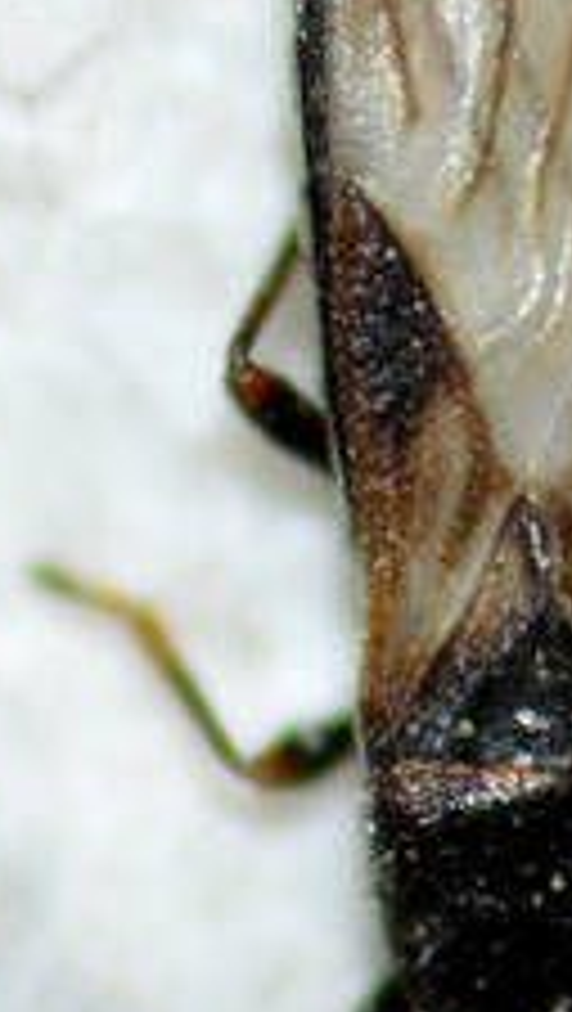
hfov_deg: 2.7
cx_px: 536
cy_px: 562
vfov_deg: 4.8
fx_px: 11994
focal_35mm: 446
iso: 100
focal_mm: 100
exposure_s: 1/200
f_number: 10
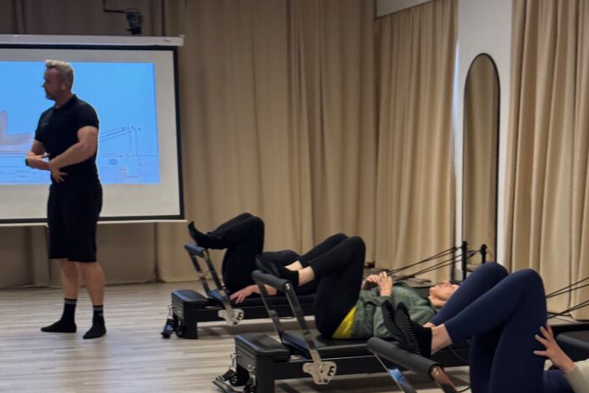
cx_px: 305
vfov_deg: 18.0
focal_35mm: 74
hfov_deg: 27.3
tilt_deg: -9.4
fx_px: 1211
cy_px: 384
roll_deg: +2.6
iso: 200
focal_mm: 6.76
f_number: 1.78
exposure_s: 1/60
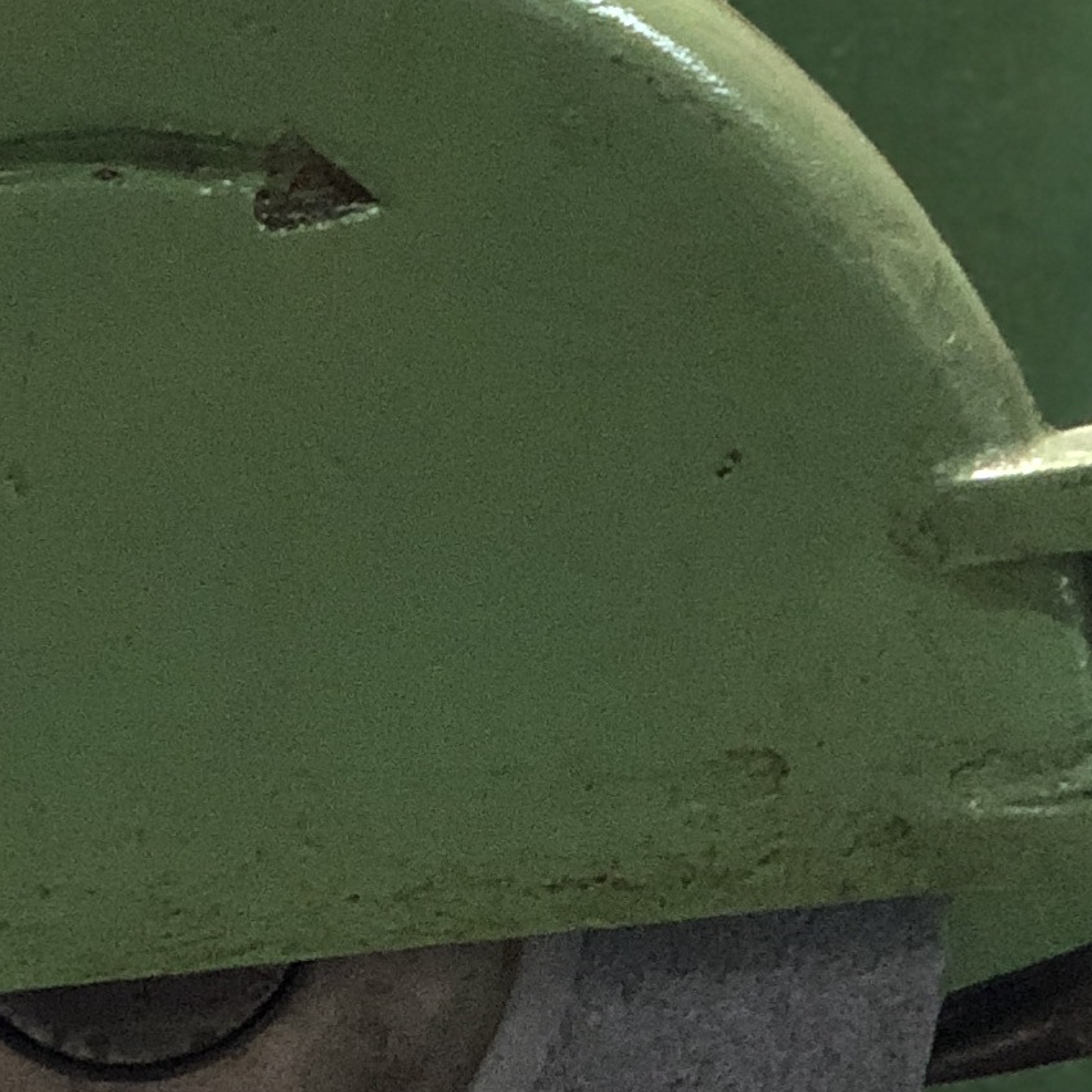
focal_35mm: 218
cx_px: 258
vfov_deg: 7.9
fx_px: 7780
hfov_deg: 8.0
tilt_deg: -3.5
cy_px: -523
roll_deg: -0.2
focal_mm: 6
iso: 160
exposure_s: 1/17
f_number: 2.4
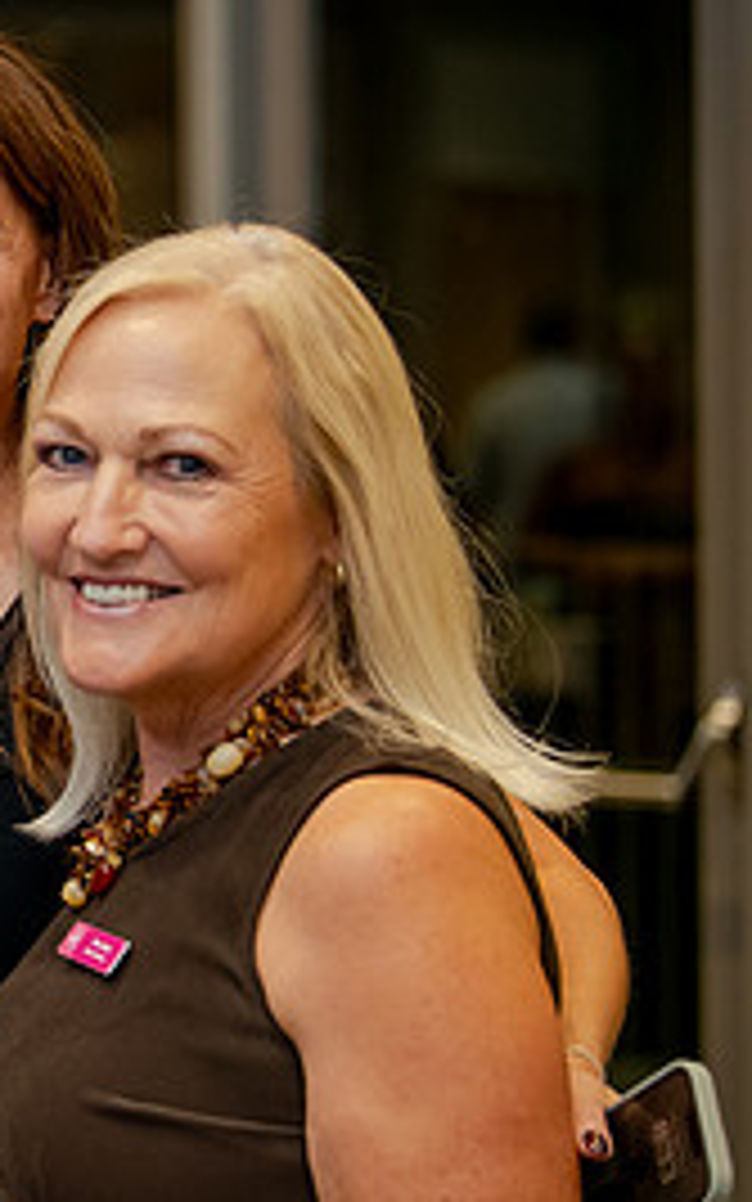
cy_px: 615
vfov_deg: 13.5
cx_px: -518
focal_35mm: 155
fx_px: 5080
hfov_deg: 8.2
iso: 2500
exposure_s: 1/125
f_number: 2.8
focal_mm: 70
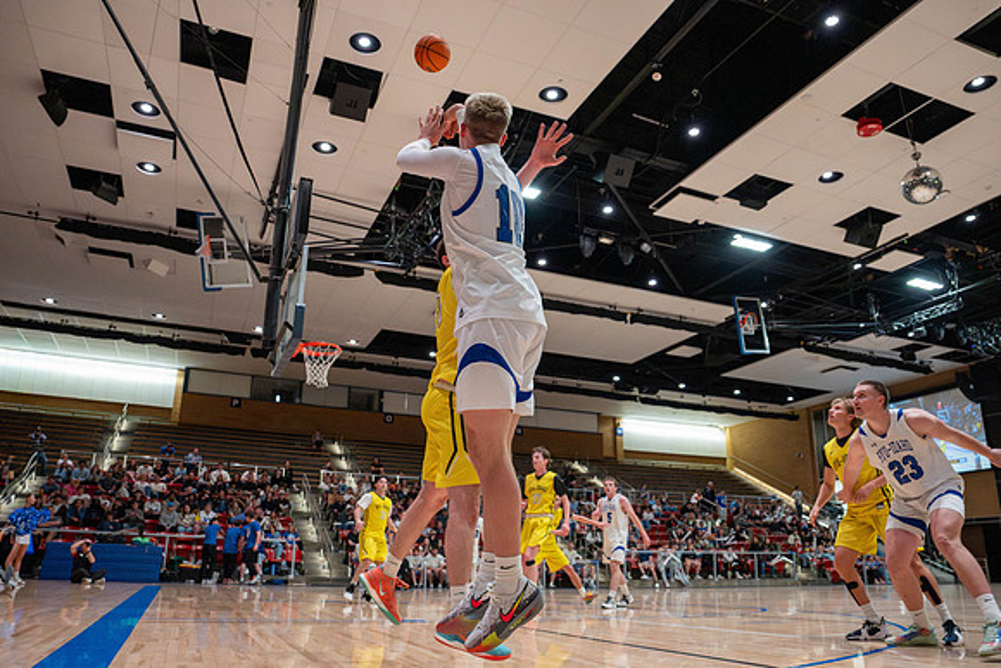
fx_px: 722
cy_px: 361
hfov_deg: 69.5
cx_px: 504
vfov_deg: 49.6
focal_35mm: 26
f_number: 3.2
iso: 6400
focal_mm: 24
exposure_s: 1/640
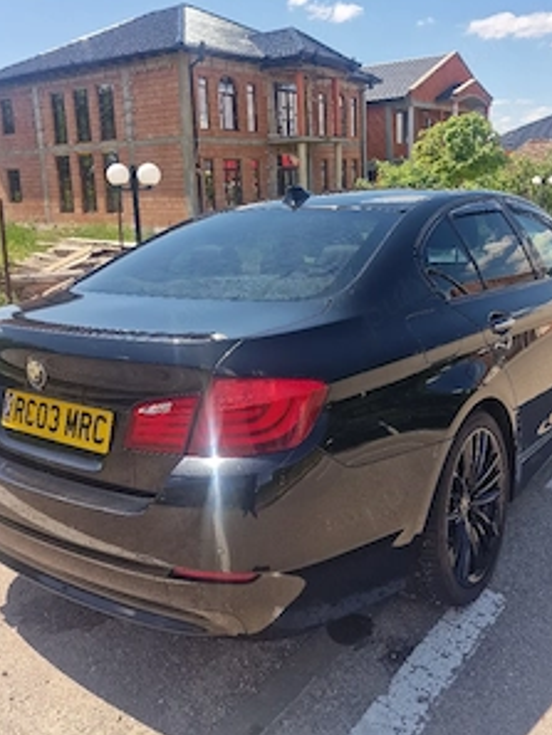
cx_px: 297
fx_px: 659
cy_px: 299
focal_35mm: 31
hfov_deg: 45.4
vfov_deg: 57.9
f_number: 1.8
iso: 50
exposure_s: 1/714
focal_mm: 6.4
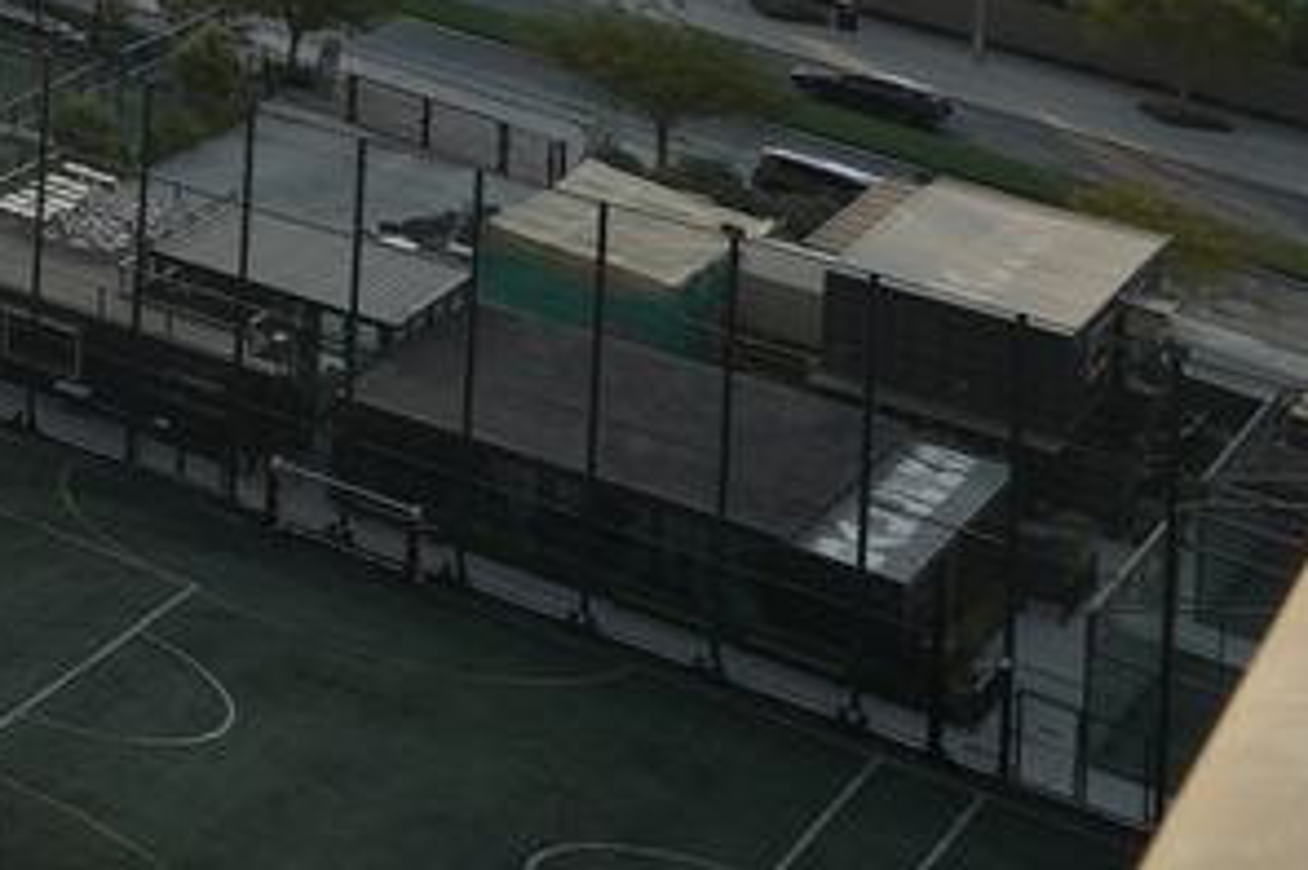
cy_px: -1002
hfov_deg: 11.9
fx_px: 2651
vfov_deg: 14.5
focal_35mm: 73
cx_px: -2479
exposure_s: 1/640
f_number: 4.5
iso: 100
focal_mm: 12
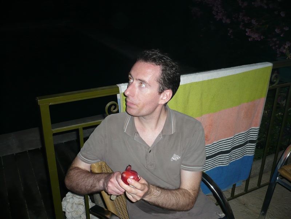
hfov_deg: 52.6
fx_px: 294
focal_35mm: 35
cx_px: 146
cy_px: 110
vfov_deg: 40.7
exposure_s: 1/30
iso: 125
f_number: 2.8
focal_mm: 5.8
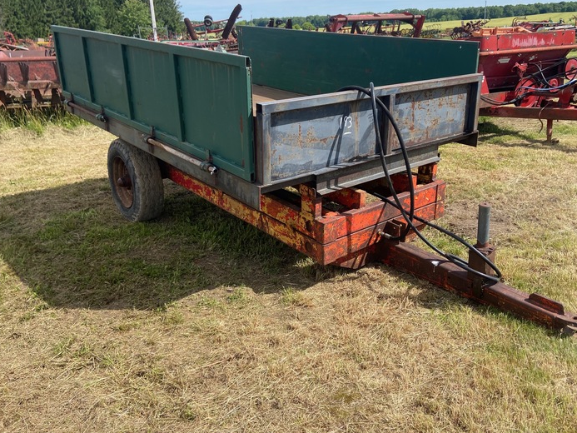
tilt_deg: -19.3
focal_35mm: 30
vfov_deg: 46.7
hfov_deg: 59.8
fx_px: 500
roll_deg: +2.5
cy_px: 188
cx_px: 321
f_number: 1.8
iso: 32
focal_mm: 4.25
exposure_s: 1/1866
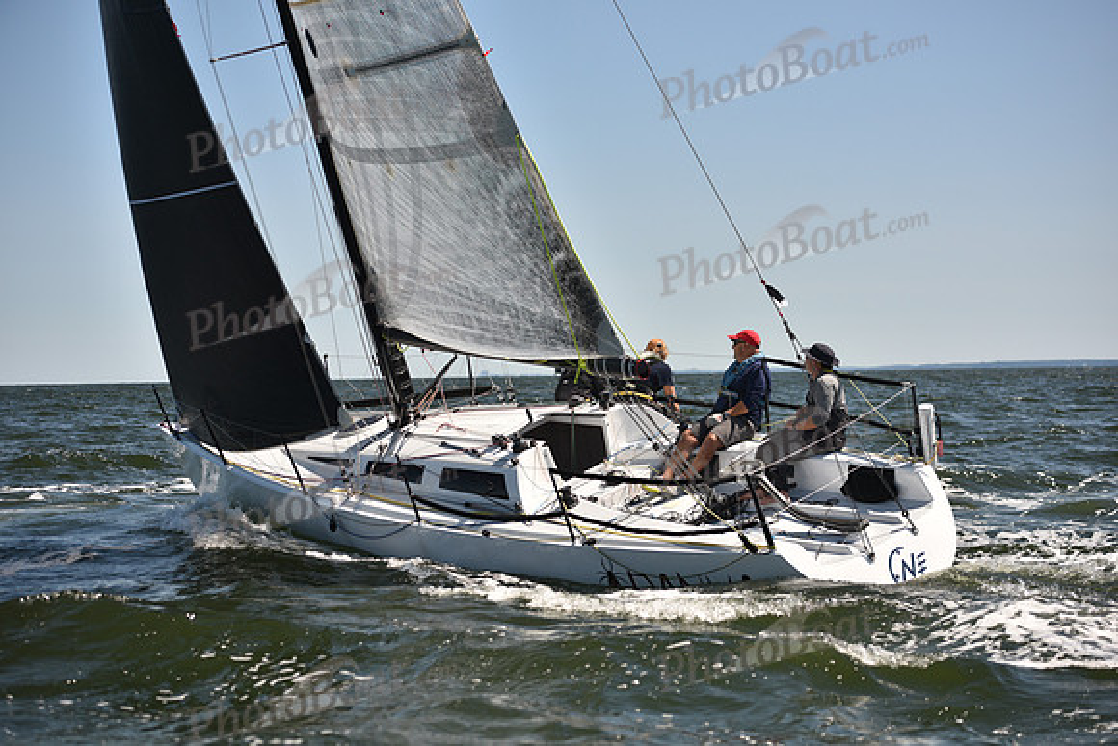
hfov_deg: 28.8
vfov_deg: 19.5
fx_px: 2174
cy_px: 373
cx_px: 559
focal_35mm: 70
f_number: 3.2
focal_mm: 70
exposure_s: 1/1600
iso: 250
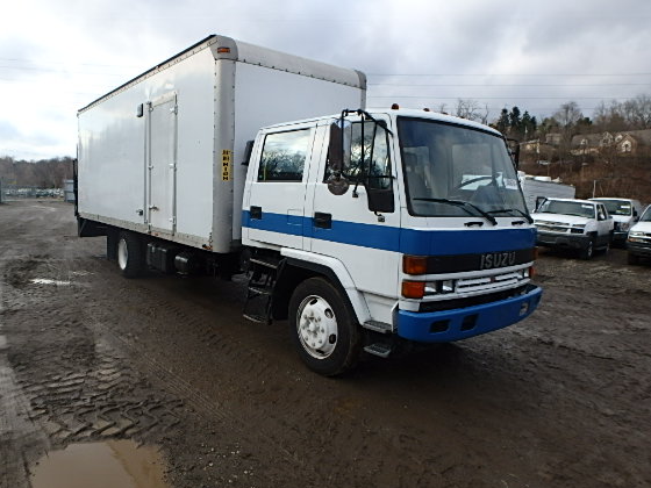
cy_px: 232
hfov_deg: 71.4
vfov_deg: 56.8
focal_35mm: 24
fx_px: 451
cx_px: 296
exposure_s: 1/500
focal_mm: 3.7
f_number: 3.5
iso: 125
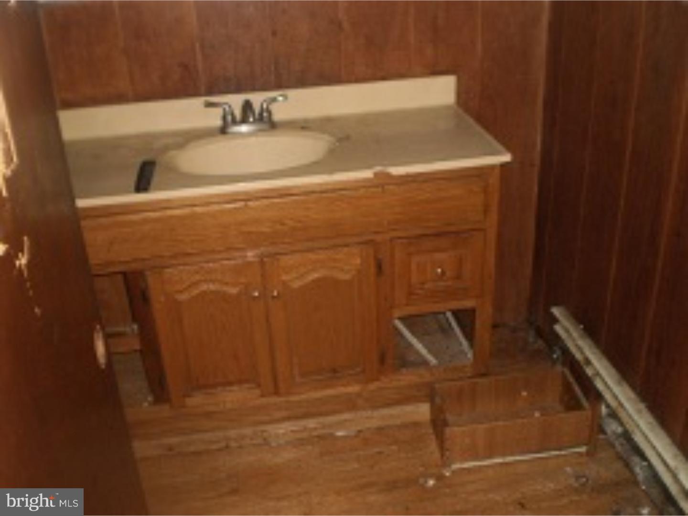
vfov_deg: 39.7
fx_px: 716
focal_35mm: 36
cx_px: 344
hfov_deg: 51.4
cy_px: 258
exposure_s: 1/30
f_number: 3.1
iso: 125
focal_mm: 6.3
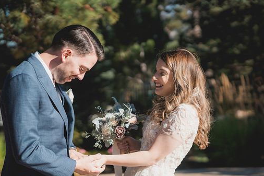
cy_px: 97
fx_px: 726
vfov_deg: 13.8
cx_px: 136
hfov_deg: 20.6
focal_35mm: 99
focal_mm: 85
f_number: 3.2
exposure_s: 1/5000
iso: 200
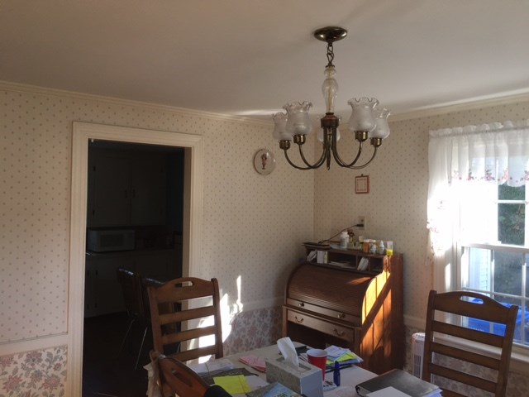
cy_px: 198
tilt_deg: -0.2
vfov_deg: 48.2
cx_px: 264
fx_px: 443
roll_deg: -0.8
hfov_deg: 61.7
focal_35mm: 29
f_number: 2.2
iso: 40
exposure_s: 1/120
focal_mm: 4.15
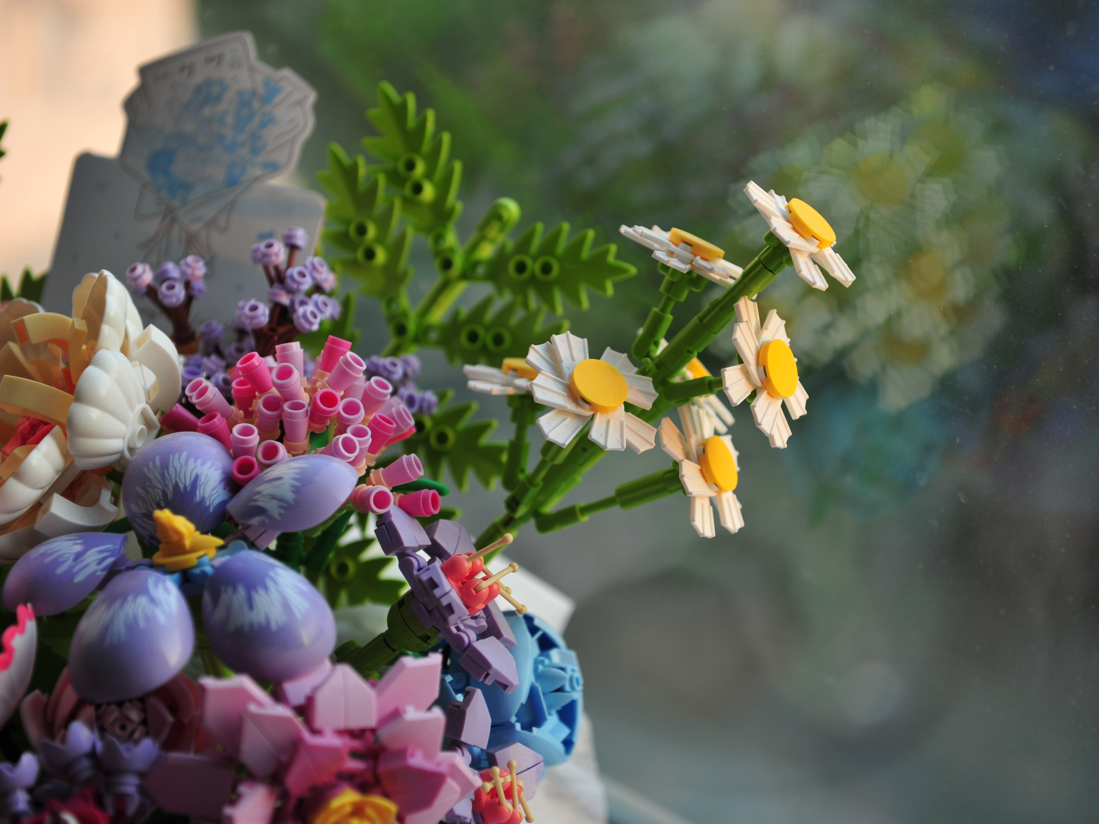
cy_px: 412
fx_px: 2413
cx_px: 604
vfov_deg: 19.4
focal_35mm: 76
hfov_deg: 25.6
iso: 200
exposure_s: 1/160
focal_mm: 70
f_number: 3.5
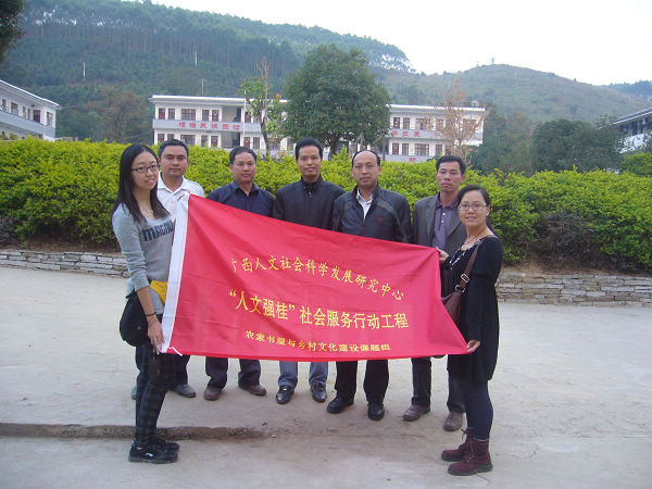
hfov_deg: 52.6
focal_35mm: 35
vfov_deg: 40.7
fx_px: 659
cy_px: 244
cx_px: 326
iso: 100
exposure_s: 1/25
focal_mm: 5.8
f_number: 2.8
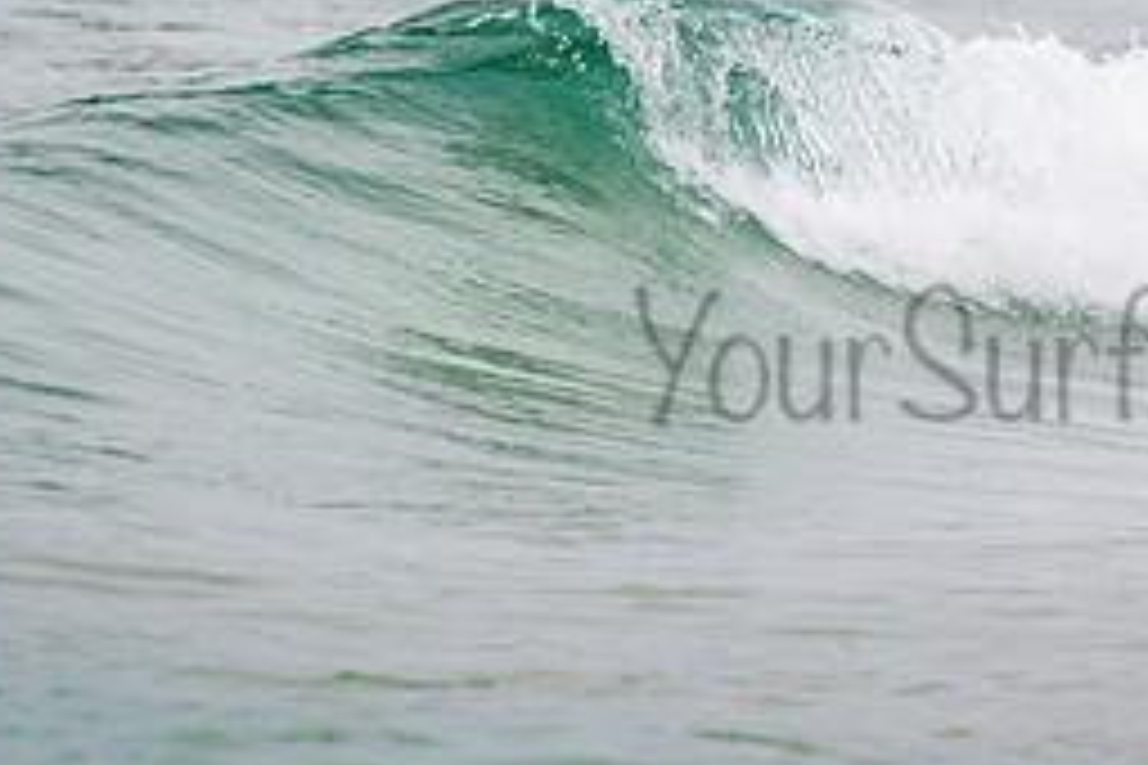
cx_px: 1393
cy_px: 150
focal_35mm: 1393
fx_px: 44418
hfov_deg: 1.5
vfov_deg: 1.0
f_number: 5.6
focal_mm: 500
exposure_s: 1/800
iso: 720
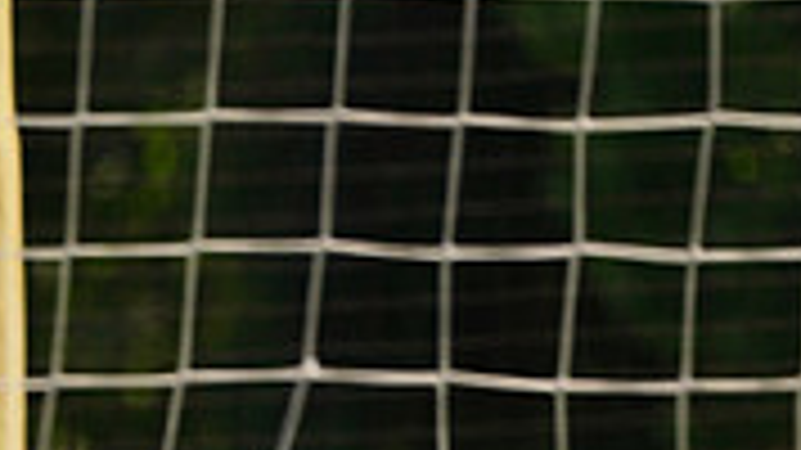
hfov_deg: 1.9
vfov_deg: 1.1
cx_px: 1228
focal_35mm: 1154
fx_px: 24503
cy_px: 846
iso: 200
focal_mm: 339
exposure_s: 1/250
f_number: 13
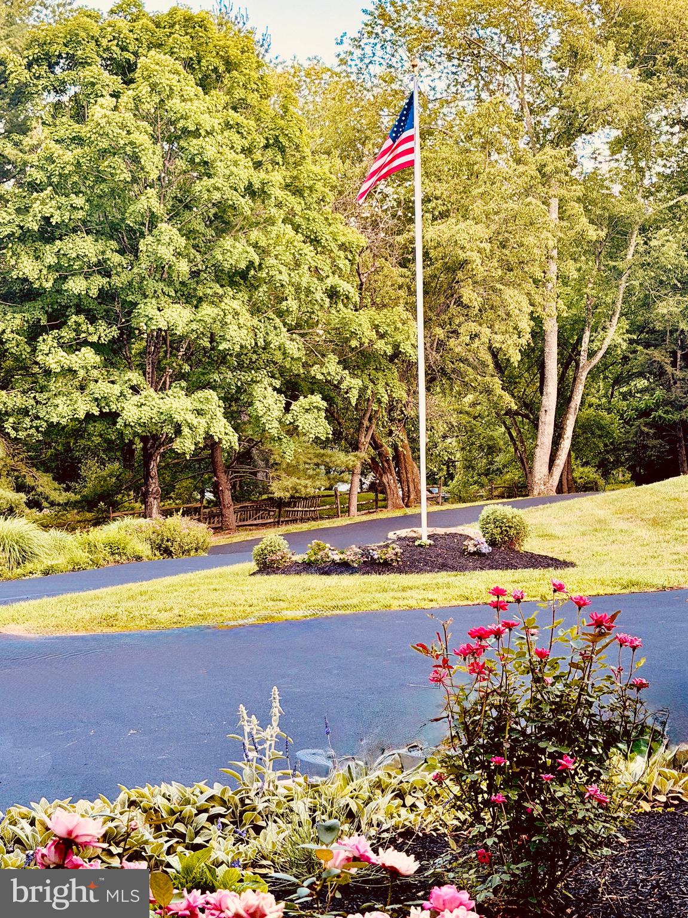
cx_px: 344
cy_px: 459
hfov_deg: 30.2
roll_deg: +2.1
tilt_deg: +0.7
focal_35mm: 48
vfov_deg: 39.7
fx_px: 1273
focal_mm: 6.76
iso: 160
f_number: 1.78
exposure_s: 1/221
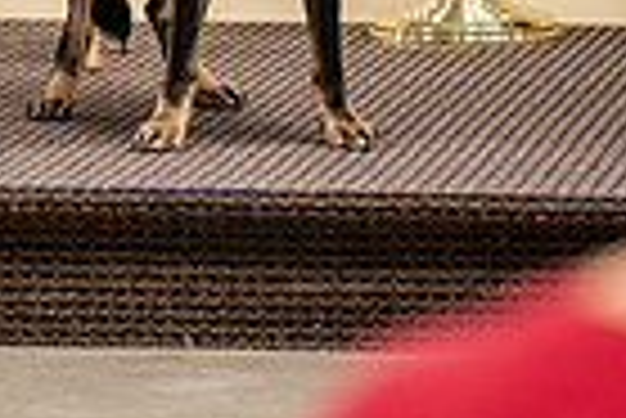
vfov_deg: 2.9
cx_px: -36
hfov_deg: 4.4
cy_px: -335
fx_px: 8129
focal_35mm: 467
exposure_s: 1/200
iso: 1600
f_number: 3.2
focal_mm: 112
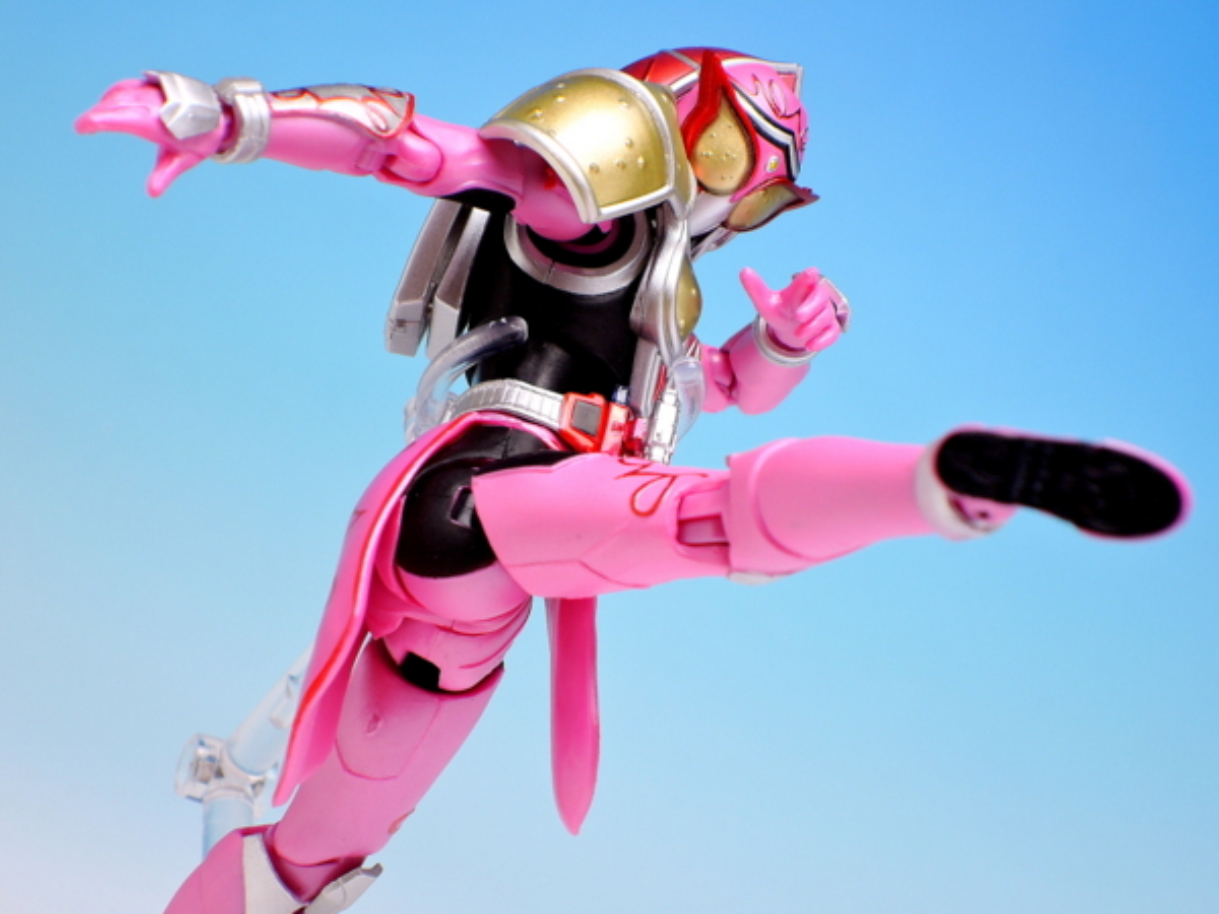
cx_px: 610
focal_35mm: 120
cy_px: 457
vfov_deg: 12.3
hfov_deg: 16.4
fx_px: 4226
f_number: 5.6
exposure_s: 1/2.5
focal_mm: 25.5
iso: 80
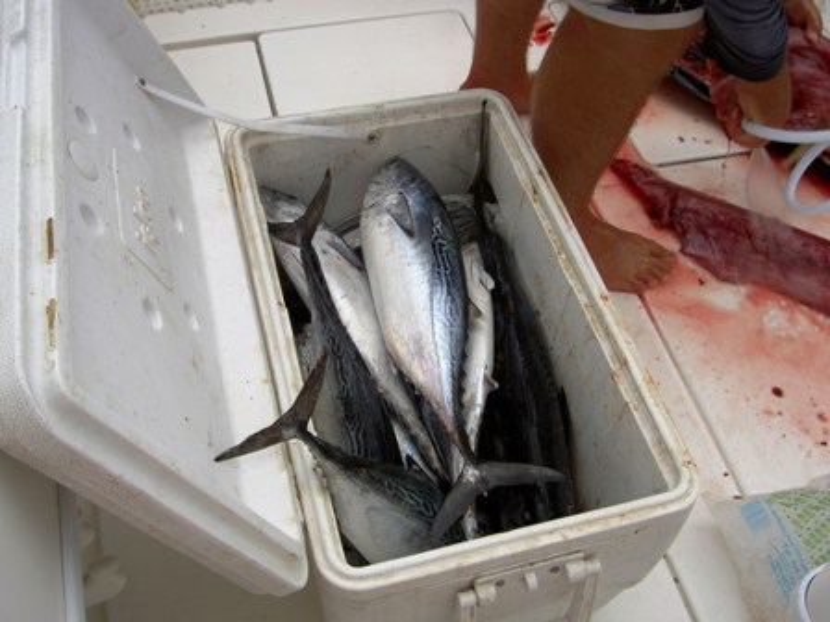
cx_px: 415
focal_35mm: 39
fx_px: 935
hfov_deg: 47.9
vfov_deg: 36.8
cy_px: 311
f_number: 4.7
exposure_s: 1/100
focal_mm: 8
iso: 50
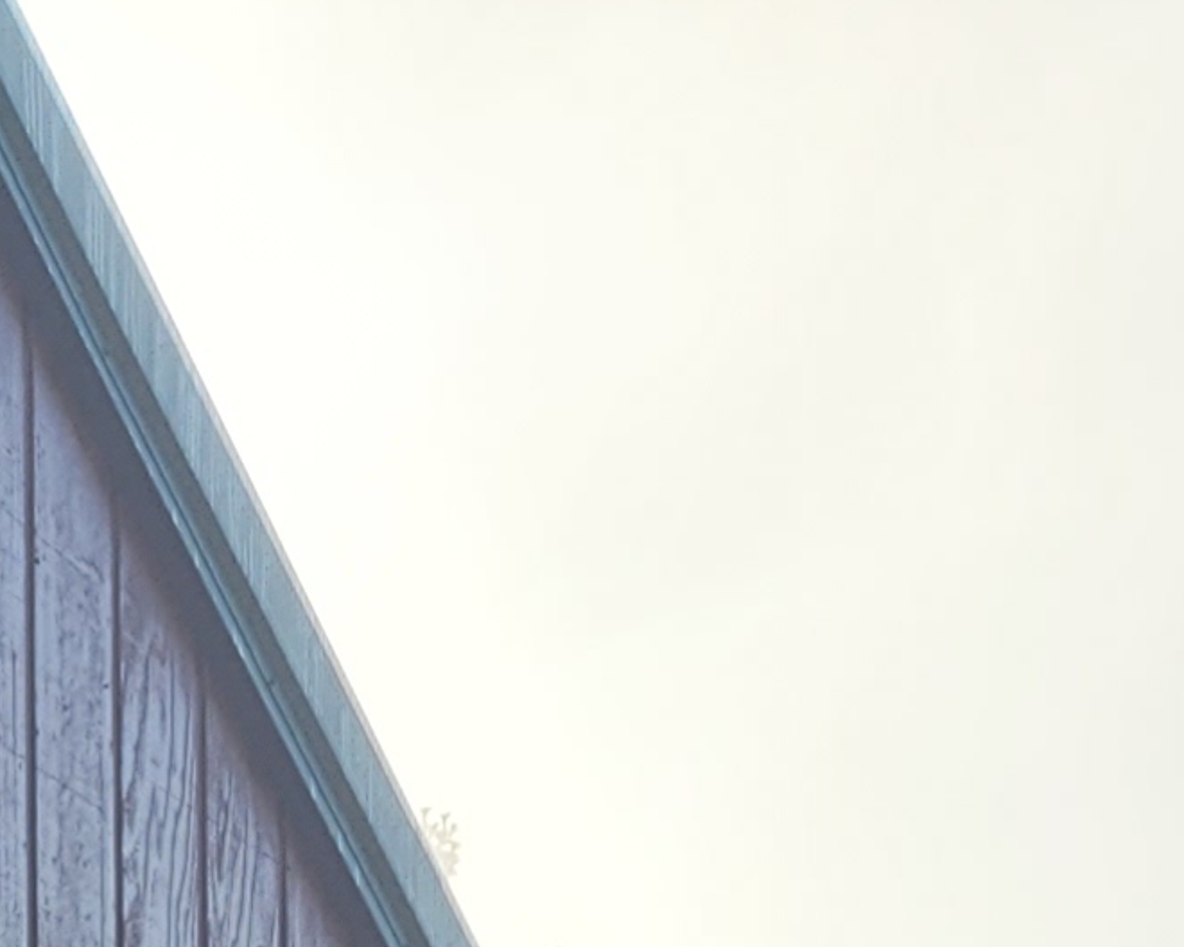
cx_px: -1911
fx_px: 5186
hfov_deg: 10.6
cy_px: 2665
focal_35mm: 148
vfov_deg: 8.9
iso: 20
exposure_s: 1/162
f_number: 1.8
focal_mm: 7
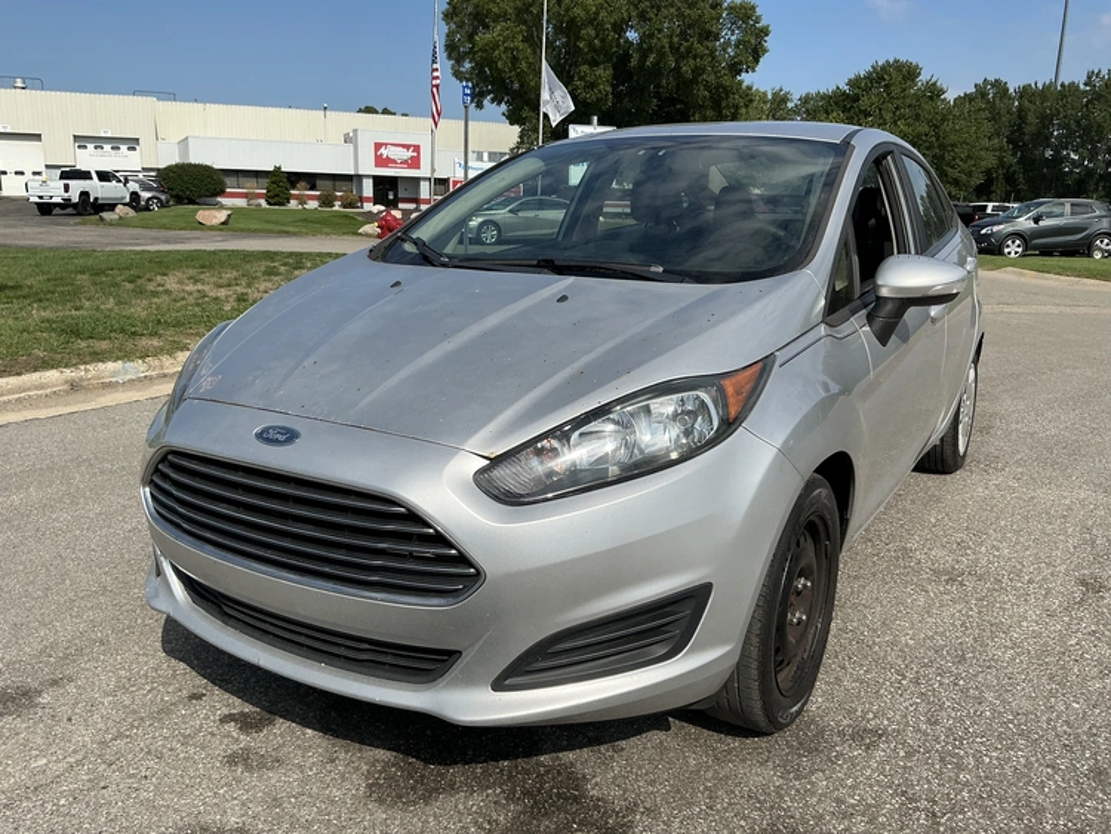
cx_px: 556
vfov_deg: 49.8
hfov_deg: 63.4
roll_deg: -1.5
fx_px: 899
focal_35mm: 28
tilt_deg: -11.6
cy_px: 417
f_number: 1.8
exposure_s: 1/2141
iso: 25
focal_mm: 3
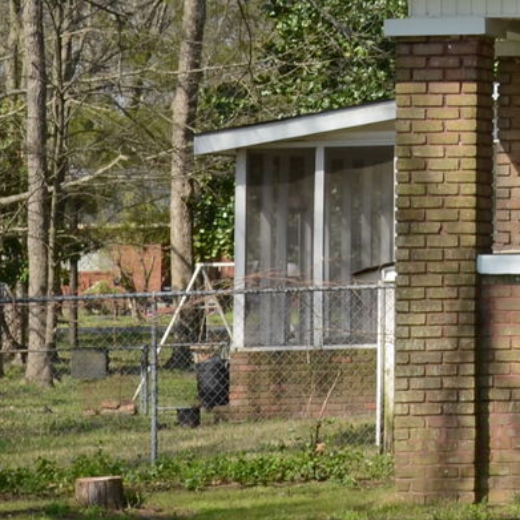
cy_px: -90
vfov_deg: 8.7
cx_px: 1033
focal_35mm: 200
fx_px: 3399
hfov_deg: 8.3
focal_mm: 32
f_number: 10
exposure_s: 1/200
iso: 200
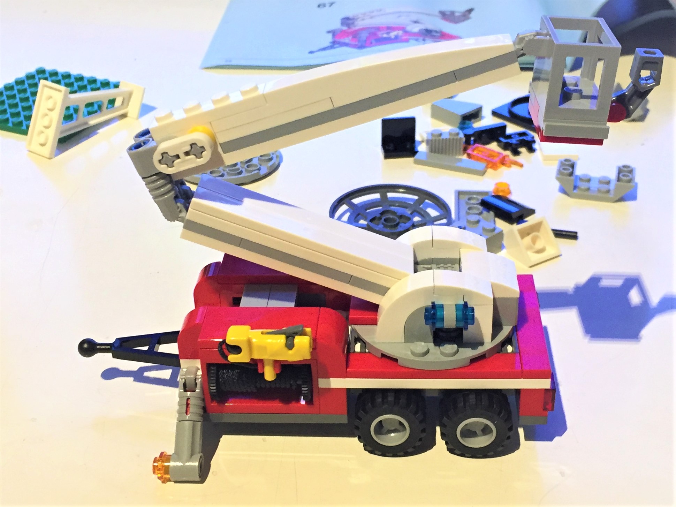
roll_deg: +0.2
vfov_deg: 48.2
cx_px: 338
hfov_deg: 61.7
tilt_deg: -30.8
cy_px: 254
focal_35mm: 29
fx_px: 566
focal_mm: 4.15
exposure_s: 1/33
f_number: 2.2
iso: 200
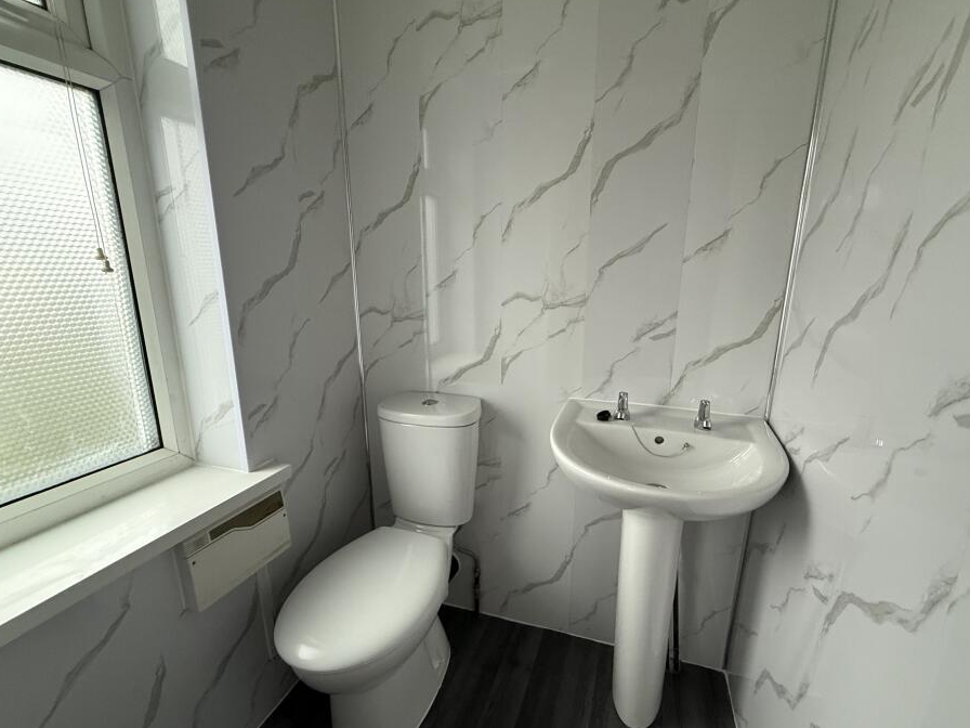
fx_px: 448
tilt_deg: -12.7
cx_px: 524
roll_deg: -0.9
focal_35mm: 16
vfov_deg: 78.1
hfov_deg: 94.3
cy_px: 369
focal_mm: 2.22
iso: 500
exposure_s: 1/60
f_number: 2.2
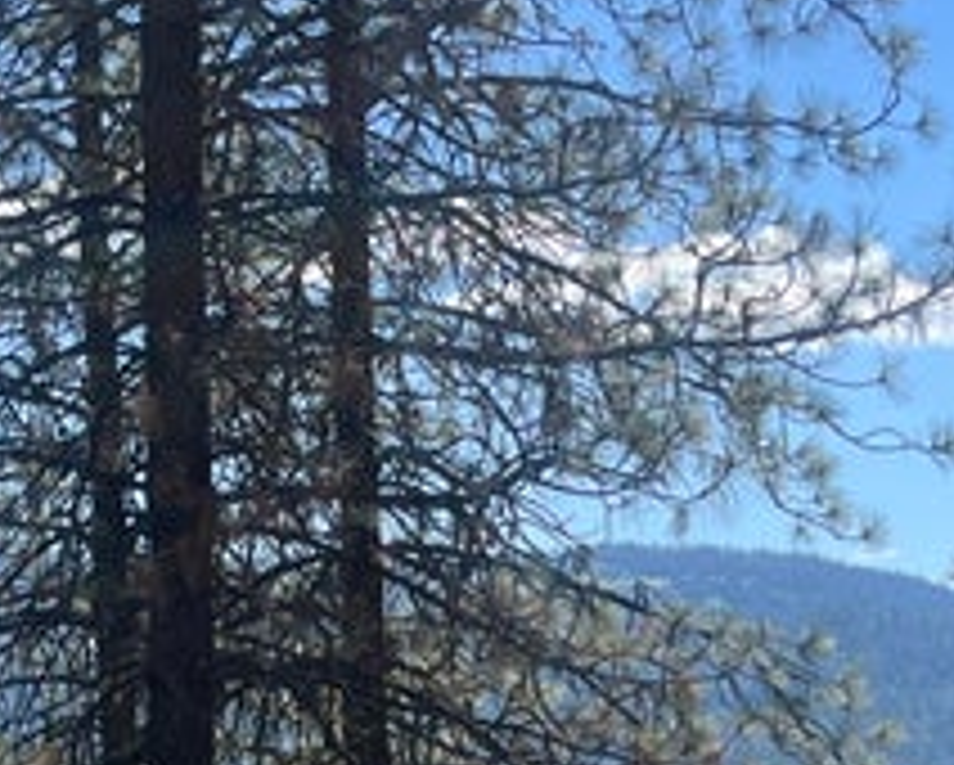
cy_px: 972
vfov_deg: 14.5
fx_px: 2883
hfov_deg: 18.8
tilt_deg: -3.8
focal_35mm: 102
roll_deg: +1.5
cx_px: 475
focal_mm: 5.1
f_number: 1.6
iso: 50
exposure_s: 1/2137
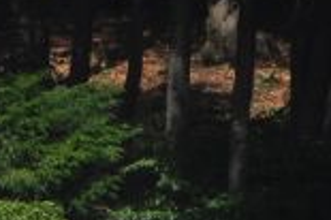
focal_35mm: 1700
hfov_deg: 1.2
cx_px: -506
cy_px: 469
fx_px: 15614
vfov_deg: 0.8
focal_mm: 220
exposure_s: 1/800
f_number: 7.1
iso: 200
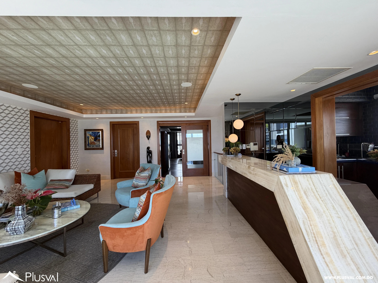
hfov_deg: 102.1
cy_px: 142
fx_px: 153
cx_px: 189
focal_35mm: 14
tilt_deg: +0.2
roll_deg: +1.5
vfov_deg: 85.7
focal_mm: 2.22
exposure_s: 1/120
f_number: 2.2
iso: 100
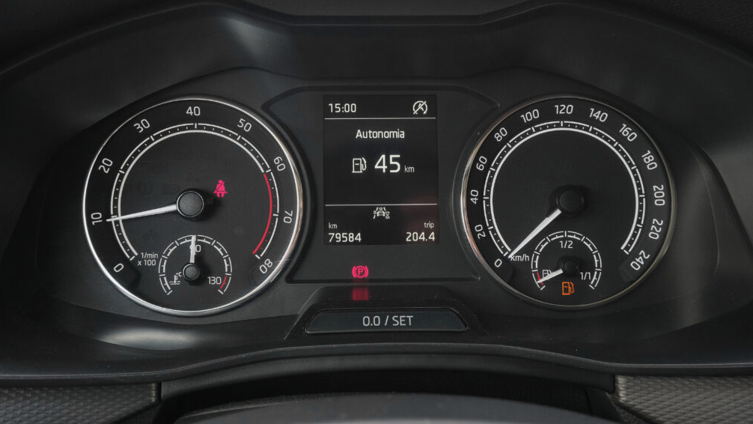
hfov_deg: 61.0
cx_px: 381
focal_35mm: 32
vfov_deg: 36.7
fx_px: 639
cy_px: 203
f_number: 9
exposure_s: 1/100
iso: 2000
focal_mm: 20.3
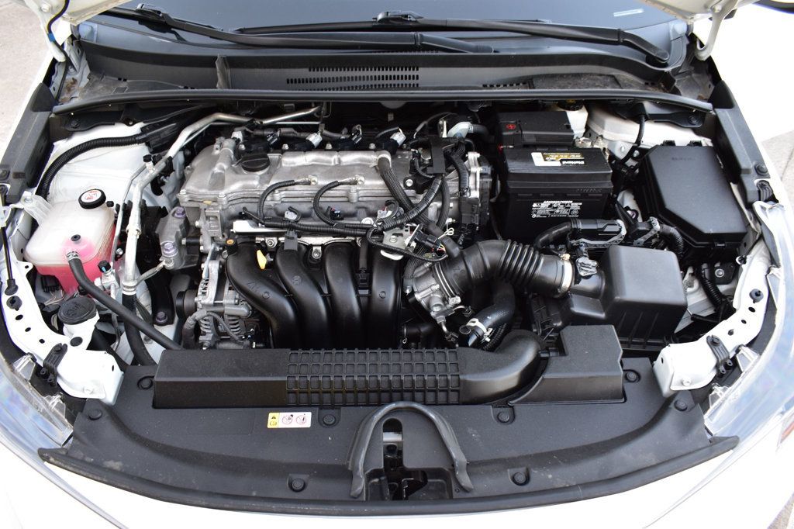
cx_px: 397
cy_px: 264
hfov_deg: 67.4
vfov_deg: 47.9
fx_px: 595
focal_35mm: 27
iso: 400
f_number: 6.3
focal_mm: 18
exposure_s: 1/20
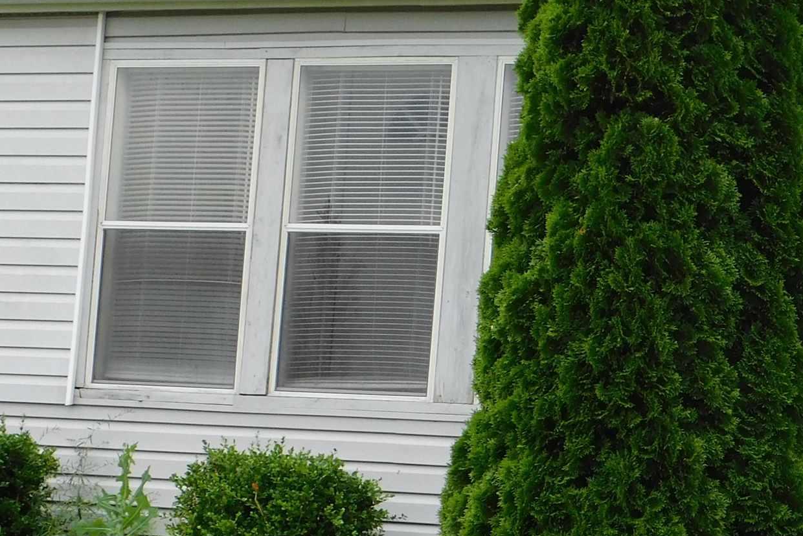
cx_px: 694
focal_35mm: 152
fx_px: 3391
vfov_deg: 9.0
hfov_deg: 13.4
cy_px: 331
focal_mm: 10.4
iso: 125
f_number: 4
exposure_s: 1/400
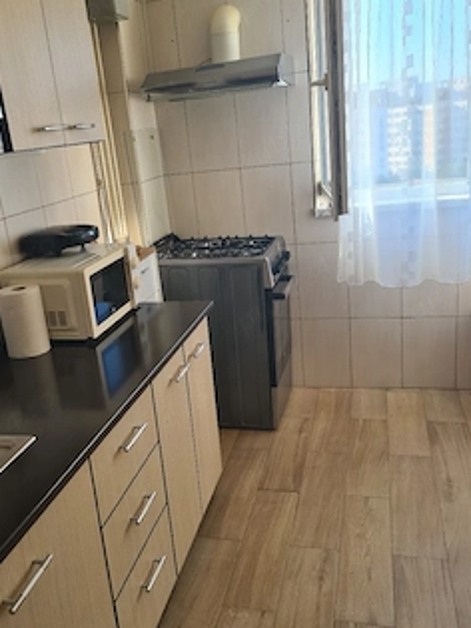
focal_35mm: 33
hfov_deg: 42.7
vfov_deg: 55.4
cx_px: 186
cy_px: 307
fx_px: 599
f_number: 1.8
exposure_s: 1/147
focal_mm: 5.4
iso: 50
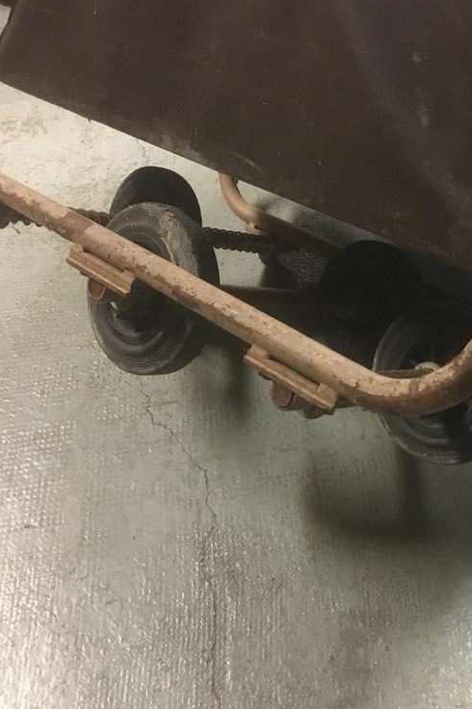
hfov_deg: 32.0
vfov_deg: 47.4
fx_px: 807
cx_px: 357
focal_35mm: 41
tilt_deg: -44.3
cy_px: 357
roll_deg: +2.9
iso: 400
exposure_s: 1/17
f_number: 2.2
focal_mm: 4.15
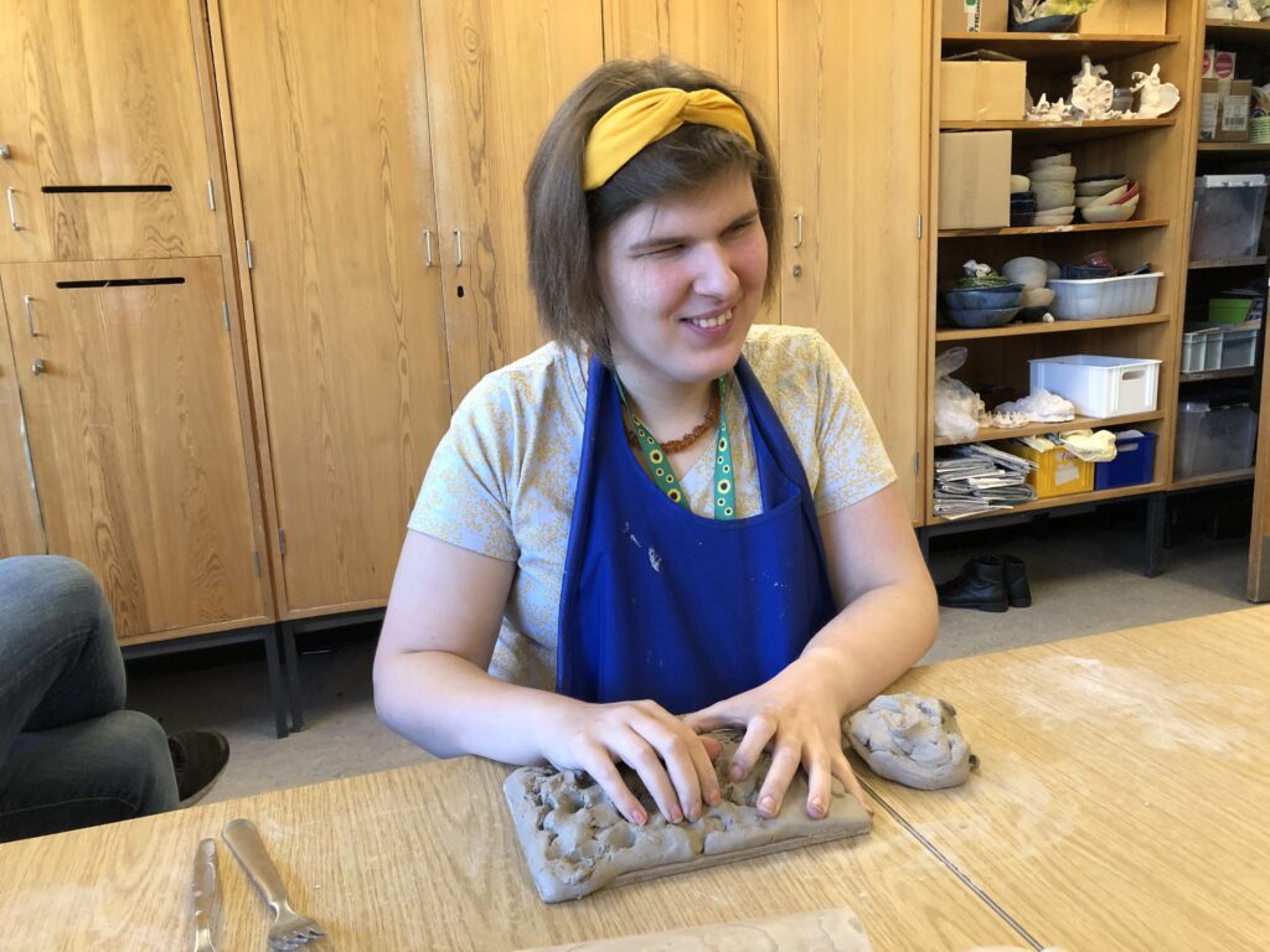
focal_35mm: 28
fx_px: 1027
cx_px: 635
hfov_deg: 63.4
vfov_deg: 49.7
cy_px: 476
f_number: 1.8
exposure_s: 1/25
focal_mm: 3.99
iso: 40
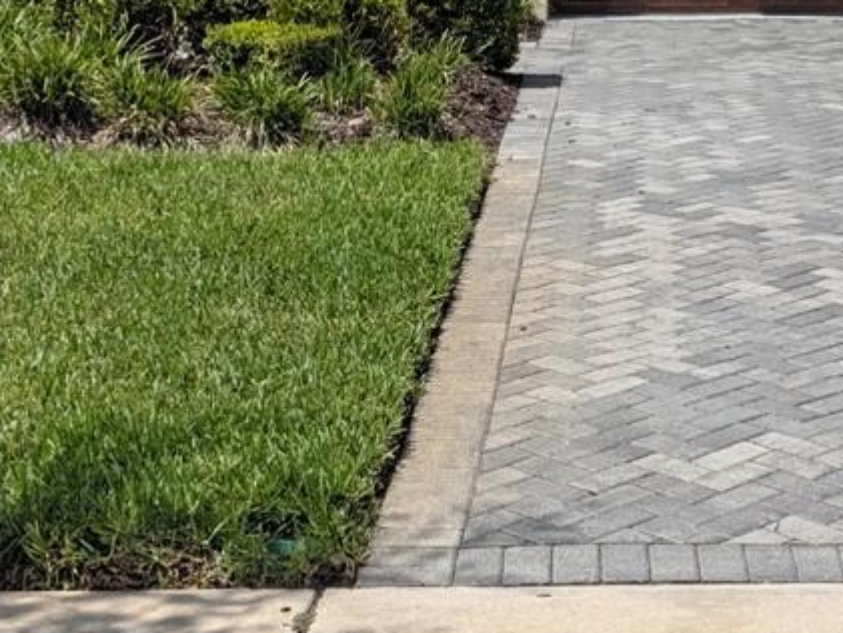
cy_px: -154
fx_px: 2217
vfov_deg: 15.6
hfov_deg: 21.3
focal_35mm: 91
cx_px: 679
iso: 23
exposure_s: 1/2146
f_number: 1.68
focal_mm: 6.9
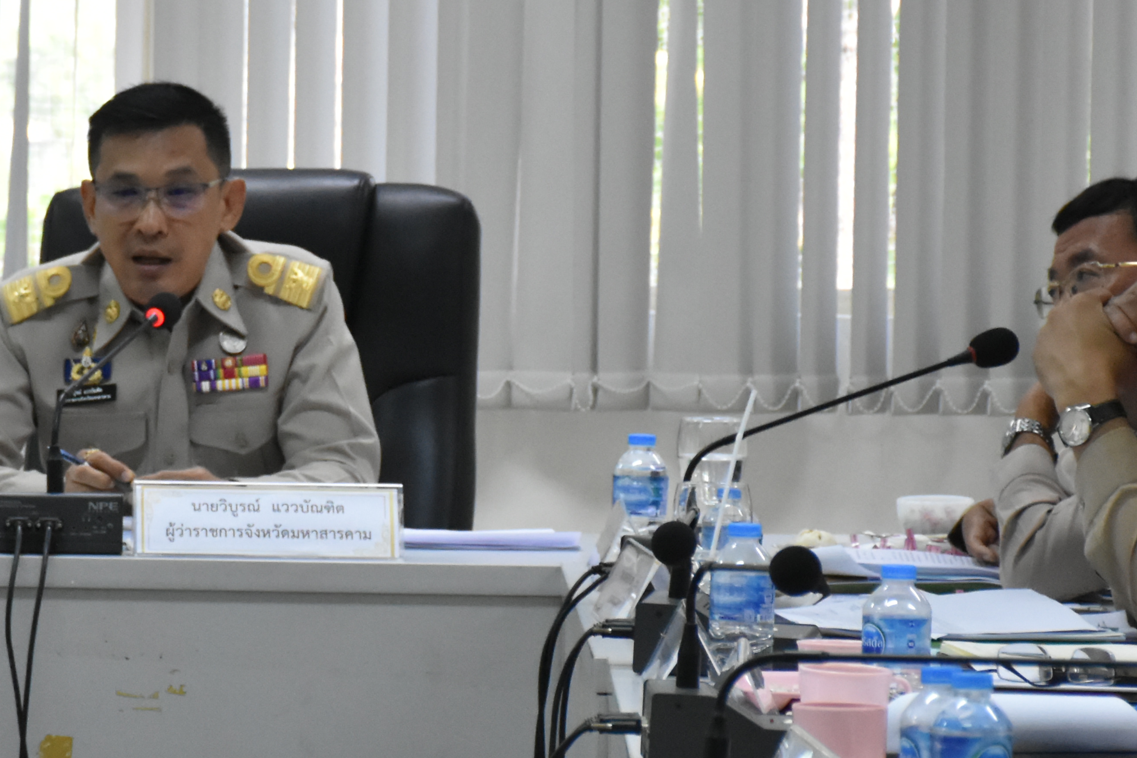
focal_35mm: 290
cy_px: 396
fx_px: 9163
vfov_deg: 4.7
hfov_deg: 7.1
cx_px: 157
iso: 3200
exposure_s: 1/200
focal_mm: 85
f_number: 5.3
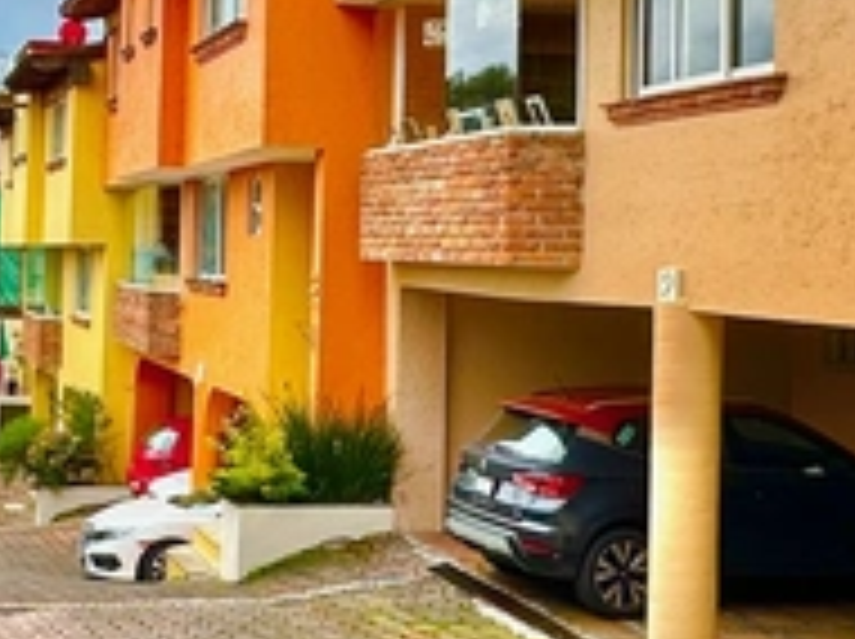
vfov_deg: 24.6
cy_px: 198
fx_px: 1455
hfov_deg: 31.9
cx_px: 171
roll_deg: -2.0
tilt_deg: +1.7
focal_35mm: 59
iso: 50
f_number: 2.2
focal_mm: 2.22
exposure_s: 1/1366
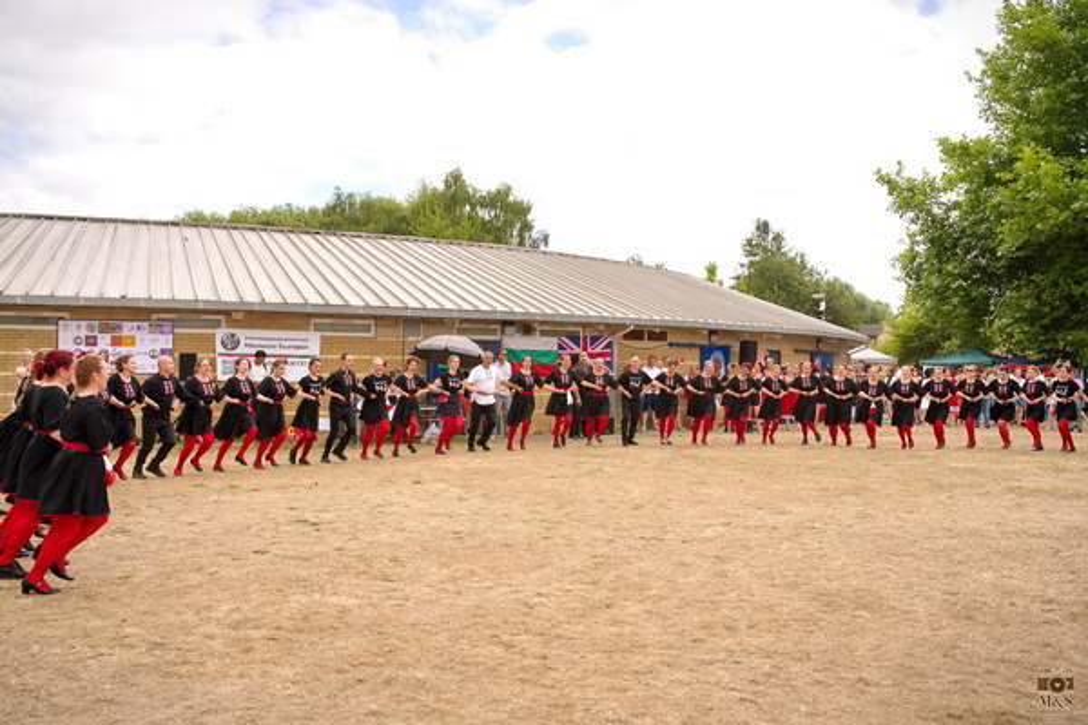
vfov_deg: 36.9
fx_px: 1088
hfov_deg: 53.1
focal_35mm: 36
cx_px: 544
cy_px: 362
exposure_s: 1/500
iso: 100
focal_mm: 36
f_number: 5
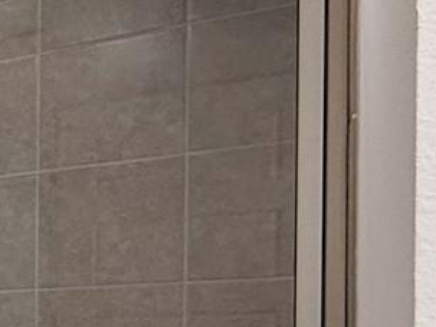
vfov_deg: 18.9
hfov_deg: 16.8
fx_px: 932
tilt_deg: +0.6
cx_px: -509
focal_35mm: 74
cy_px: 377
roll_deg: -0.1
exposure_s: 1/120
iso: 200
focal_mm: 2.22
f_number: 2.2
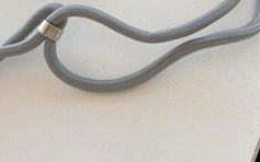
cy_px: -110
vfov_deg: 17.7
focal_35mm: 62
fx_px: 439
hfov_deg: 32.9
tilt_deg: -56.7
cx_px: 106
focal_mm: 5.96
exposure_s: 1/135
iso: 32
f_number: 1.6
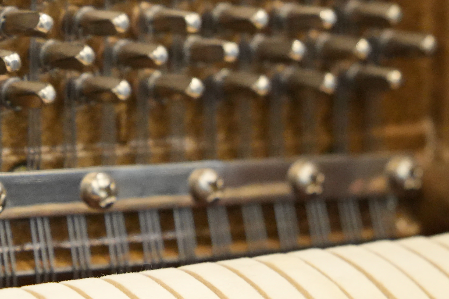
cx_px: -13
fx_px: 2356
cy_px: -27
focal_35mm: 189
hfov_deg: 10.8
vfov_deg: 7.2
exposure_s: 1/160
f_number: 2.8
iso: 3200
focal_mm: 48
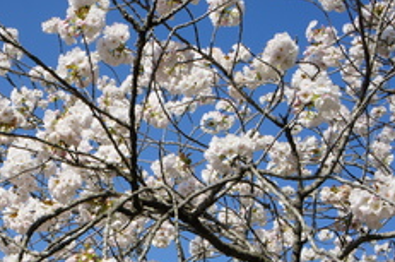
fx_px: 854
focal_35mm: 78
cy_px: 224
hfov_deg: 25.7
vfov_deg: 17.2
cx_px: 92
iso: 200
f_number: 13
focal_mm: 30
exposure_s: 1/200
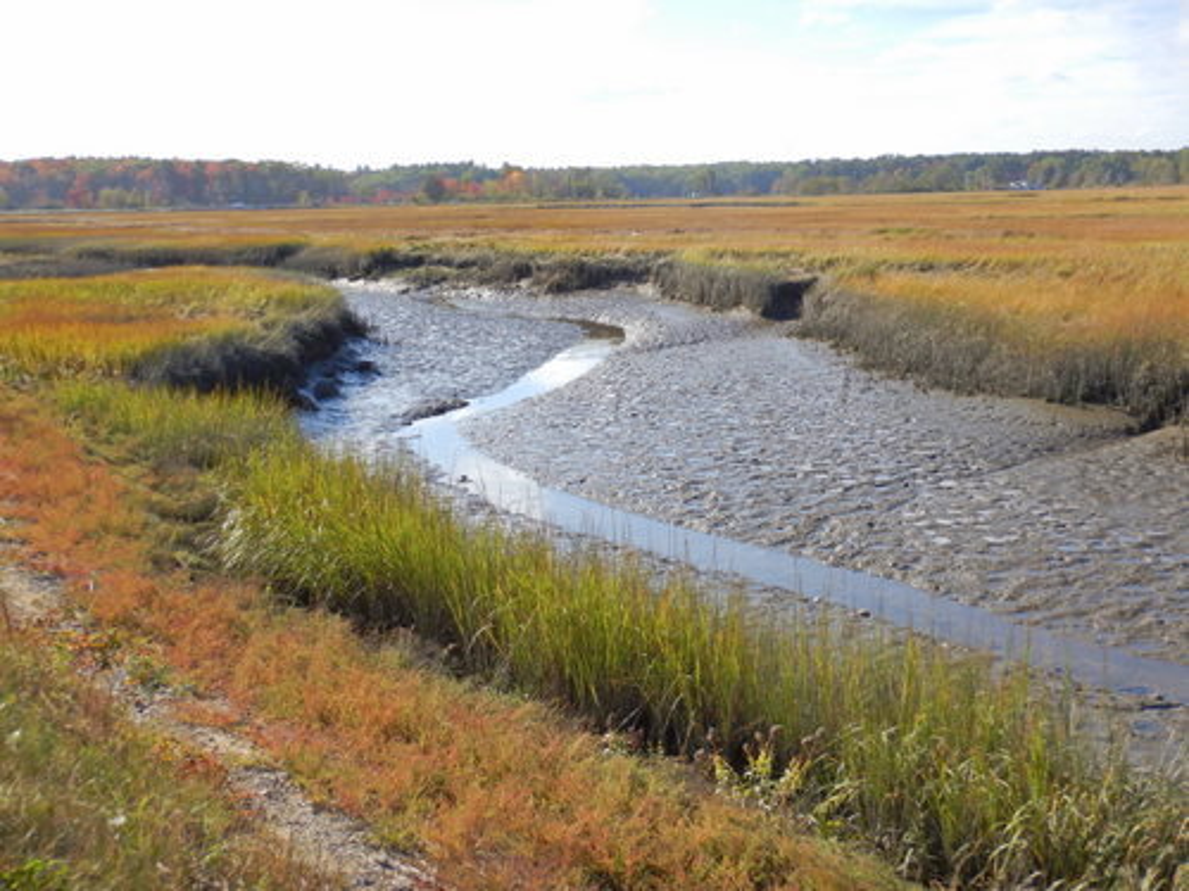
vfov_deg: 32.9
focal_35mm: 44
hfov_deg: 42.9
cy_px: 446
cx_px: 594
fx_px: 1511
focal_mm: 7.8
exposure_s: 1/500
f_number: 4.3
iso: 125
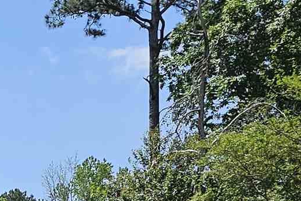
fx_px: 1196
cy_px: 384
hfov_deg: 12.6
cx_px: -306
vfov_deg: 9.1
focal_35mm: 143
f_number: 1.7
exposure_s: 1/900
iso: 10
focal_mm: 6.3
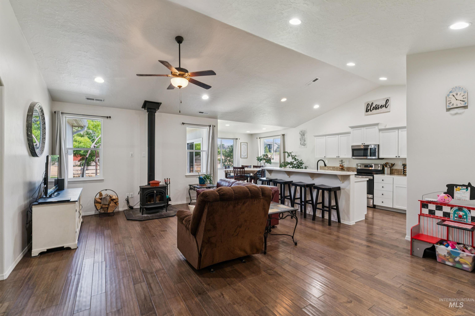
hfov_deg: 96.4
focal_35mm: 16
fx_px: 212
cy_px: 158
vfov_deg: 73.4
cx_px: 238
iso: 400
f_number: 13
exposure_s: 1/8
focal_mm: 16.1
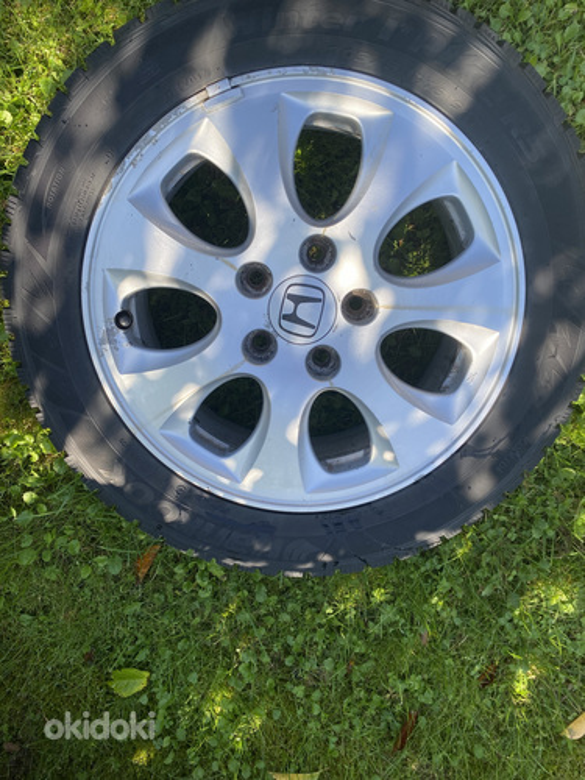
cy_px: 390
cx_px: 292
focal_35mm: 26
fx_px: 586
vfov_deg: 67.3
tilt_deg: -79.6
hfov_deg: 53.1
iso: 32
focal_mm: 4.25
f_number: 1.8
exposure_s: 1/597
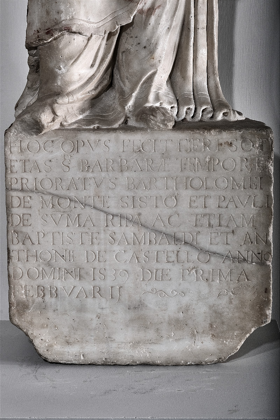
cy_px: 210
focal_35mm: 91
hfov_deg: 15.0
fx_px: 1062
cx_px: 140
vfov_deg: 22.4
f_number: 20
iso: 320
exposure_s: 1/250
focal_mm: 60.8
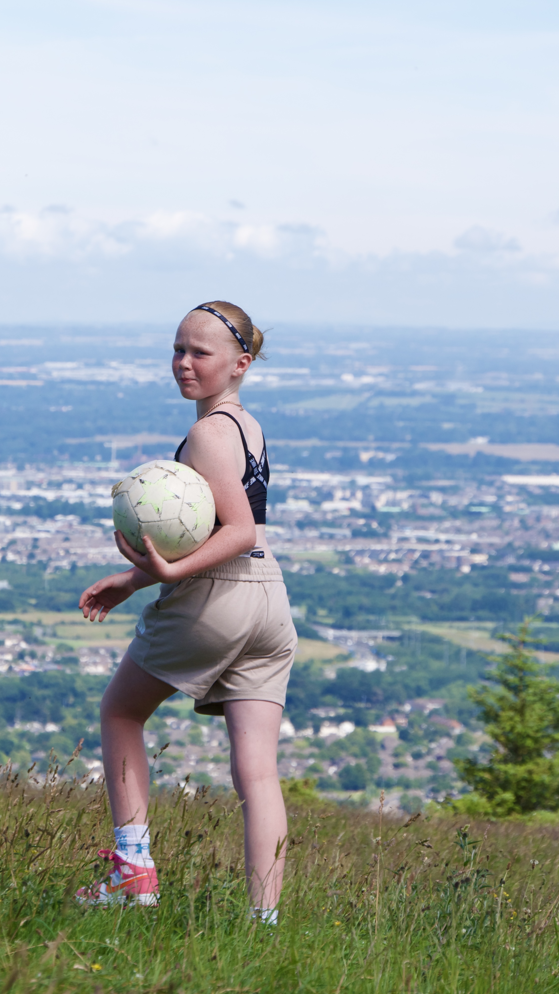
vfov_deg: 12.2
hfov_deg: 6.9
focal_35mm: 177
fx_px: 4663
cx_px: 188
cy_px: 498
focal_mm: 81
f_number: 6.3
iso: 200
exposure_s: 1/500
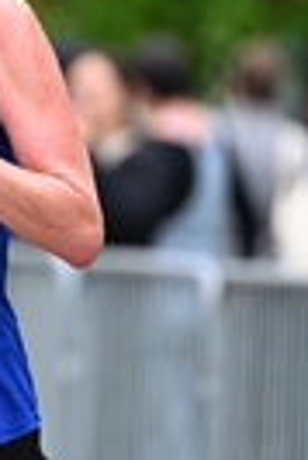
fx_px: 10572
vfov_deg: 2.5
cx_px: -182
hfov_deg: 1.7
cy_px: 97
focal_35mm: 826
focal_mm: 200
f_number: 2.8
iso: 640
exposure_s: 1/1600
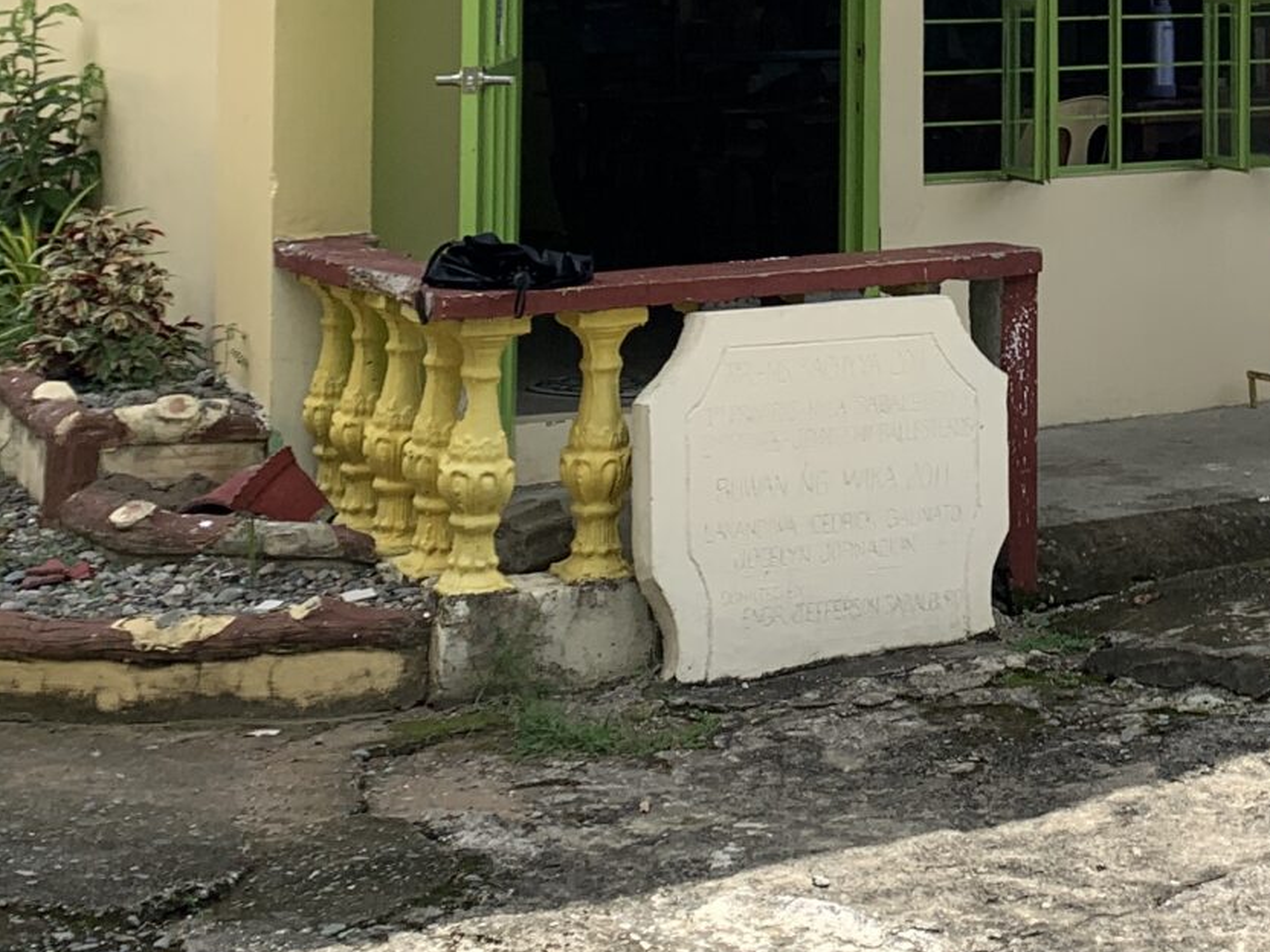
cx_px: 1317
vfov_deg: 17.6
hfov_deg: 23.2
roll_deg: +0.6
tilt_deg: +1.6
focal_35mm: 80
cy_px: -178
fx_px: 2935
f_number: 1.8
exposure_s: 1/2421
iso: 25
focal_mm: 4.25
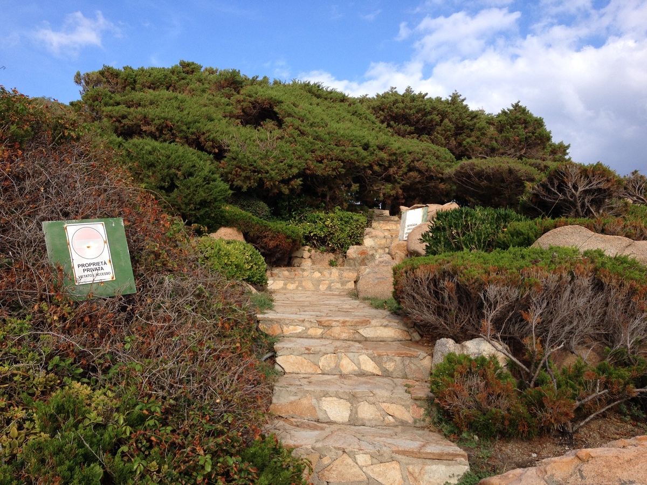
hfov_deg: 52.6
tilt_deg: +3.8
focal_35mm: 35
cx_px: 324
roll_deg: +0.7
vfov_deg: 40.7
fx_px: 654
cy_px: 242
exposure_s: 1/863
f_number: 2.4
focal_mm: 4.28
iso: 50
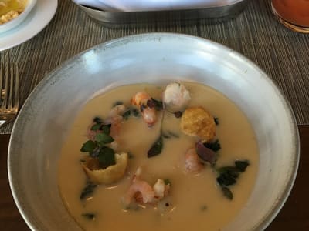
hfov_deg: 61.7
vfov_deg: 48.2
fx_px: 259
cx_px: 154
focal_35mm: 29
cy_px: 116
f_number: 2.2
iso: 25
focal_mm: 4.15
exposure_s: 1/15
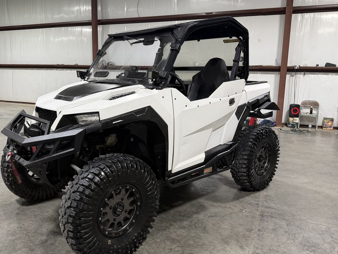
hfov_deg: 59.8
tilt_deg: -10.1
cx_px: 147
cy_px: 125
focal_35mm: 30
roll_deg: -2.3
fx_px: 293
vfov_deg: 46.8
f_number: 1.78
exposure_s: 1/60
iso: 200
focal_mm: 6.76
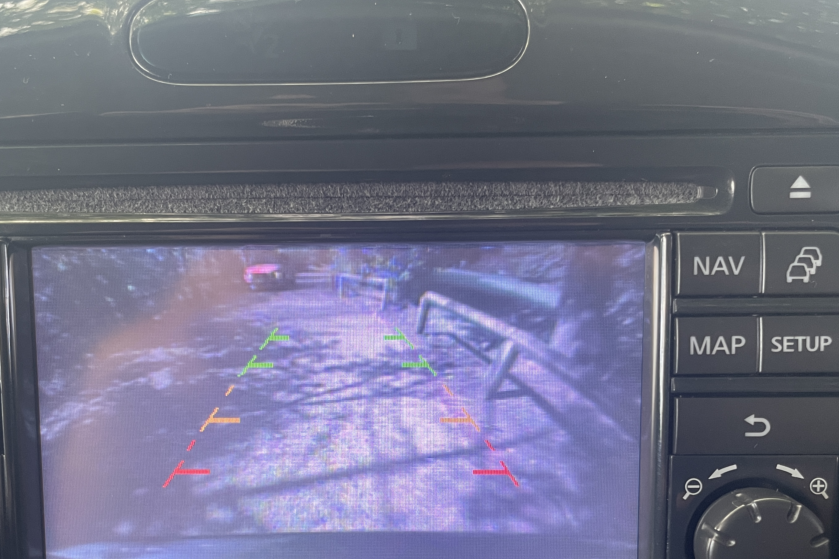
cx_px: 370
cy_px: 433
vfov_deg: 32.6
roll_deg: -0.5
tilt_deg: -29.9
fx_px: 932
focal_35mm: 40
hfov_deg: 48.4
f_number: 1.6
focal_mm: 4.2
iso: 125
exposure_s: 1/90
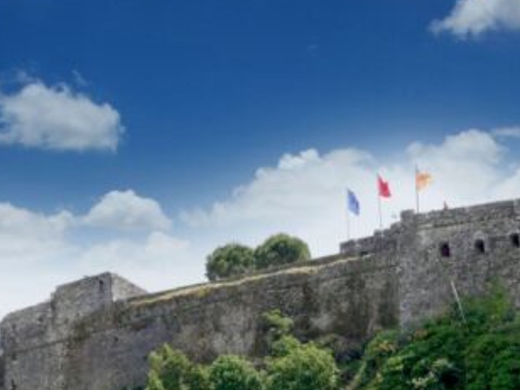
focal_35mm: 181
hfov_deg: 10.9
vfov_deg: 8.1
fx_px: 2719
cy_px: 419
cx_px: 328
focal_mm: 40
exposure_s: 1/250
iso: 200
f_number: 6.3
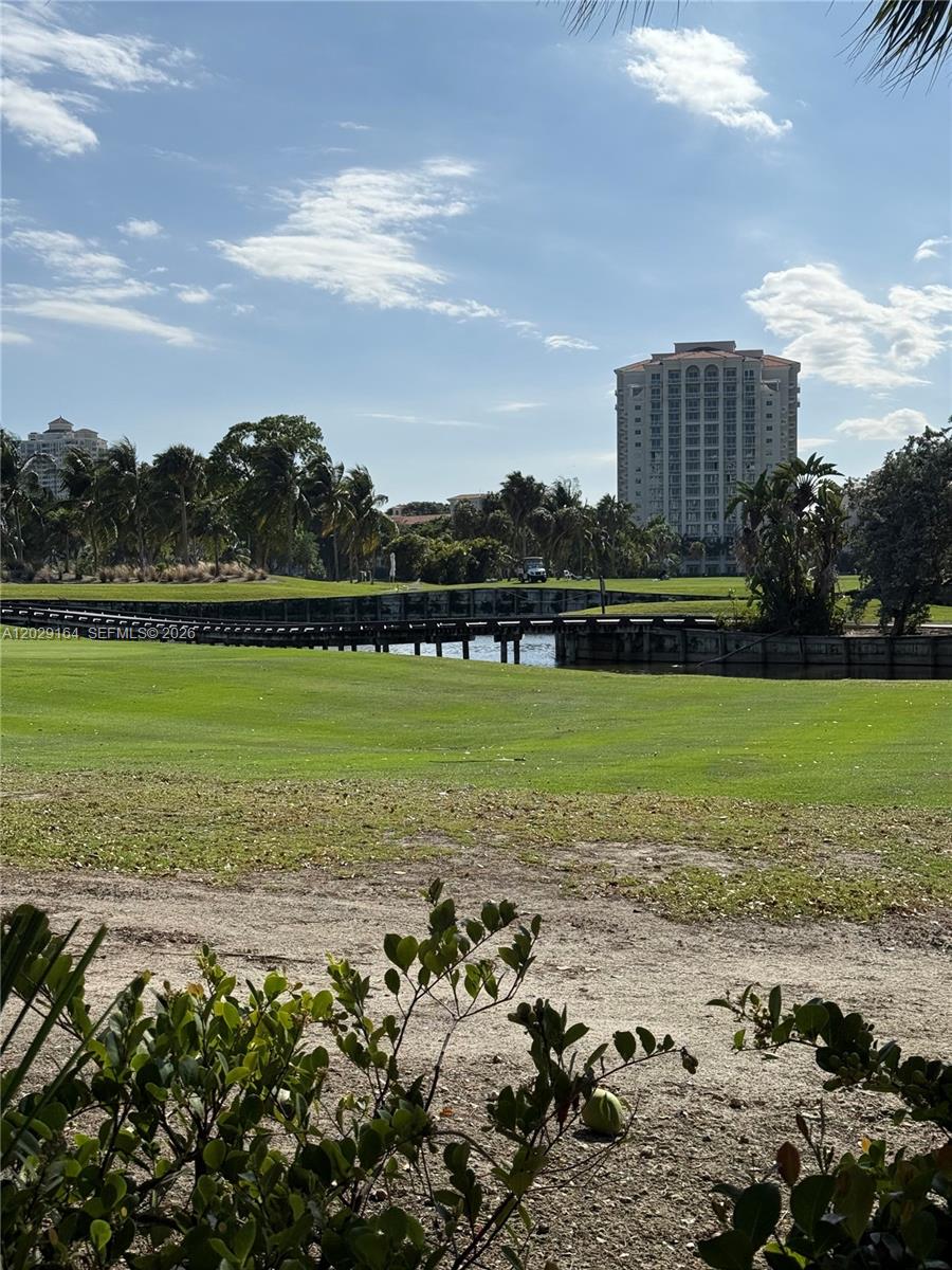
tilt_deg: -0.8
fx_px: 1760
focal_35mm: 48
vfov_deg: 39.7
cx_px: 476
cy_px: 635
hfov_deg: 30.3
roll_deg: +0.2
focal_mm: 6.76
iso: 64
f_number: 1.78
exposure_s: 1/7874
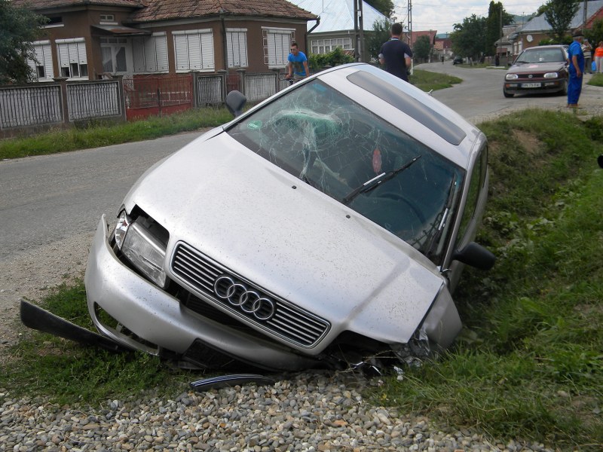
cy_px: 226
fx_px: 714
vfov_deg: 35.1
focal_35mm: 41
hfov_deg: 45.8
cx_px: 302
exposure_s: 1/447
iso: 80
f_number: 3.8
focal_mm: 7.3
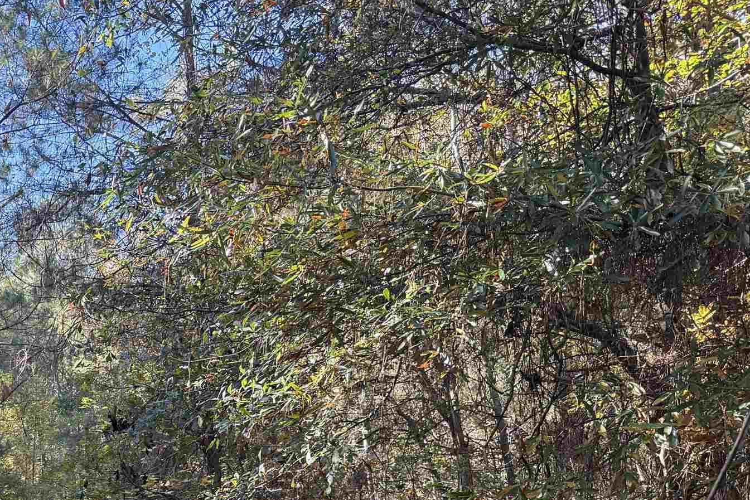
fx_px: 1188
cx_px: -67
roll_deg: +0.1
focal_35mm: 57
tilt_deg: +4.1
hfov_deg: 31.3
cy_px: 507
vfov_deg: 22.8
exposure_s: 1/243
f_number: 1.78
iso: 125
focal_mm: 6.76
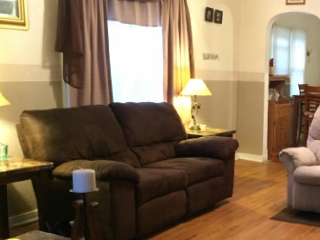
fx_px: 462
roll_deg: -0.7
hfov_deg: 36.4
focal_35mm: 50
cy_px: 167
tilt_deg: -11.7
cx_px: 270
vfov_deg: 28.9
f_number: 2.2
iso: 320
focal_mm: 4.15
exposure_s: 1/15
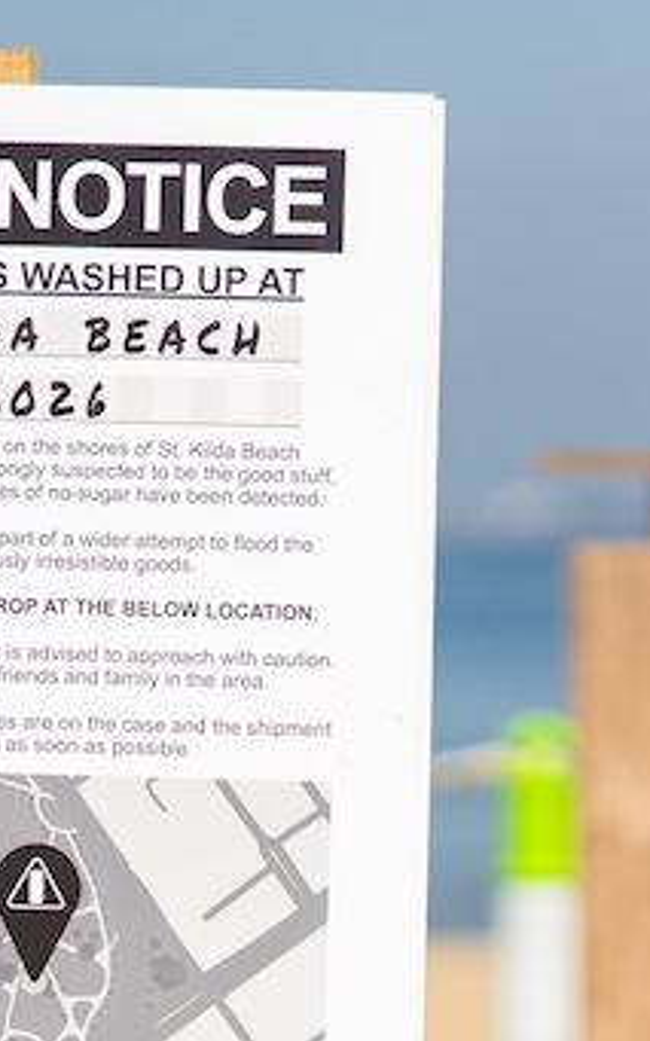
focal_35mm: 305
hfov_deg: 4.3
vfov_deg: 6.9
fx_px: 8648
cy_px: 653
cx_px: -61
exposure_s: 1/8000
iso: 100
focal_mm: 85
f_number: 2
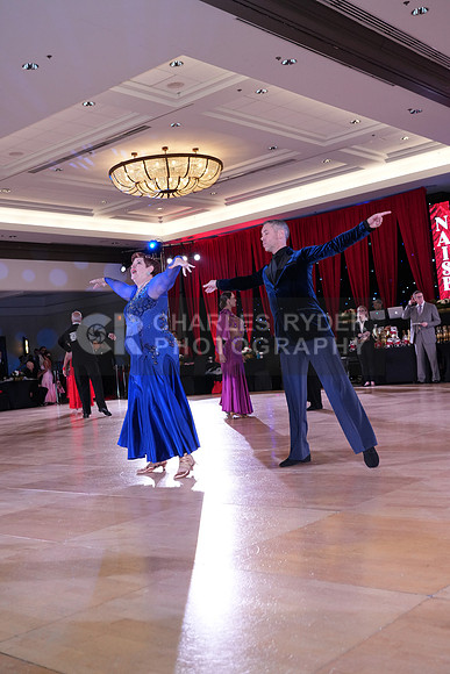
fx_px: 712
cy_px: 337
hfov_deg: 35.1
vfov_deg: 50.7
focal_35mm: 38
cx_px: 225
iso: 2500
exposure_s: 1/250
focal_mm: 38
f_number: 5
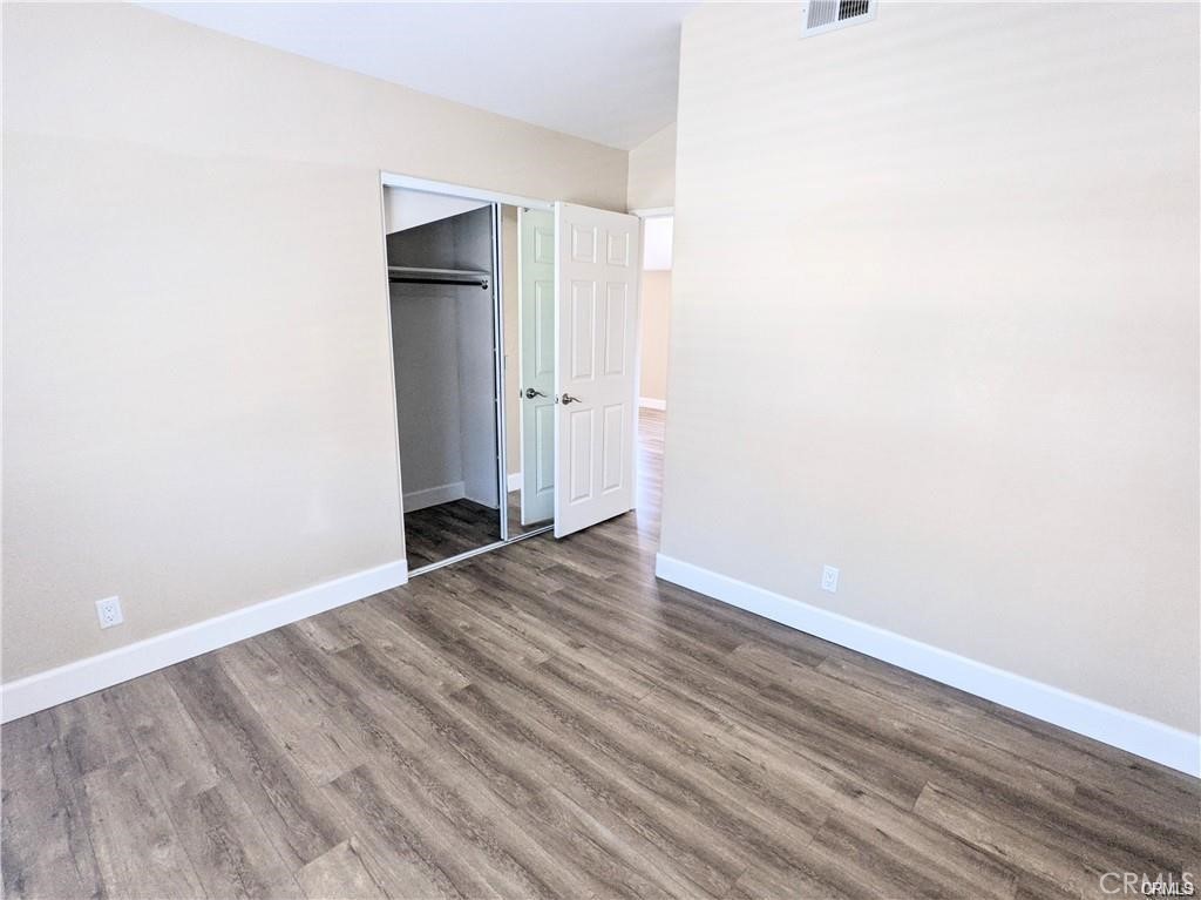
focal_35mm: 16
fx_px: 555
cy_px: 450
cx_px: 600
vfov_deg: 78.1
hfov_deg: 94.5
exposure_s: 1/90.1
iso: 171
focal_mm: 2.22
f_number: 2.2
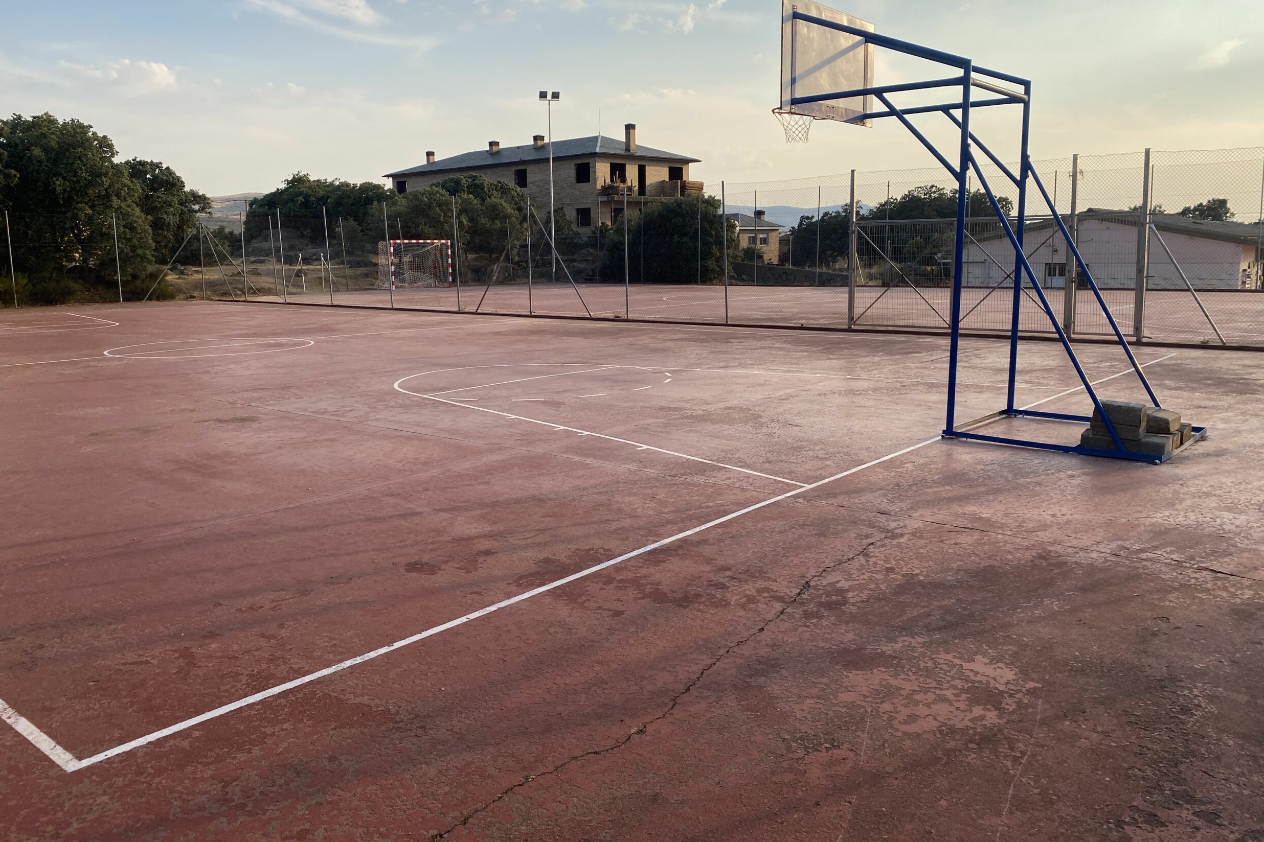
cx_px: 616
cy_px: 380
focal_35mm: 28
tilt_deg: -7.8
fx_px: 983
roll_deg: +0.3
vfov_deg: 46.3
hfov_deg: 65.5
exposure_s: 1/1701
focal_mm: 4.25
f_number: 1.8
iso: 32
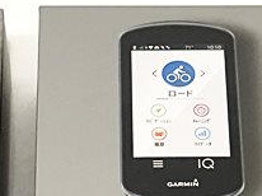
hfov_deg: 9.8
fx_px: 1527
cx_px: 131
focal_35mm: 202
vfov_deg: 7.2
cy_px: 304
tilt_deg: -59.8
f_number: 2.4
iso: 125
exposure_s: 1/25
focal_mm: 6
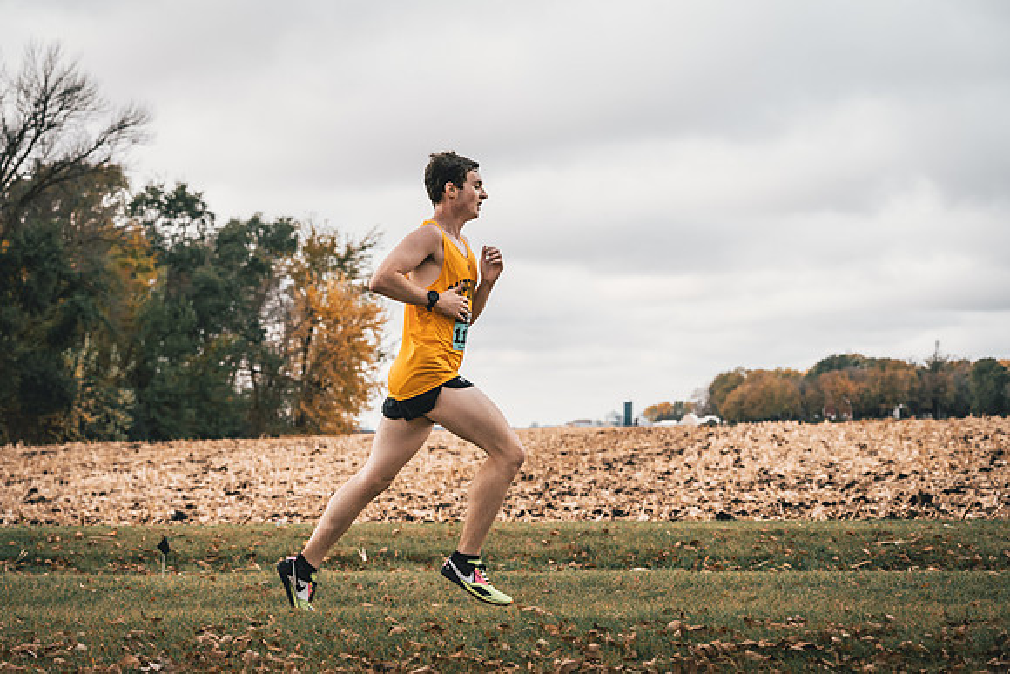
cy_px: 337
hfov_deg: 22.9
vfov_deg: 15.4
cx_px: 505
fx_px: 2497
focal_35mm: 89
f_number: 6.3
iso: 400
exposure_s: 1/1000
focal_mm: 89
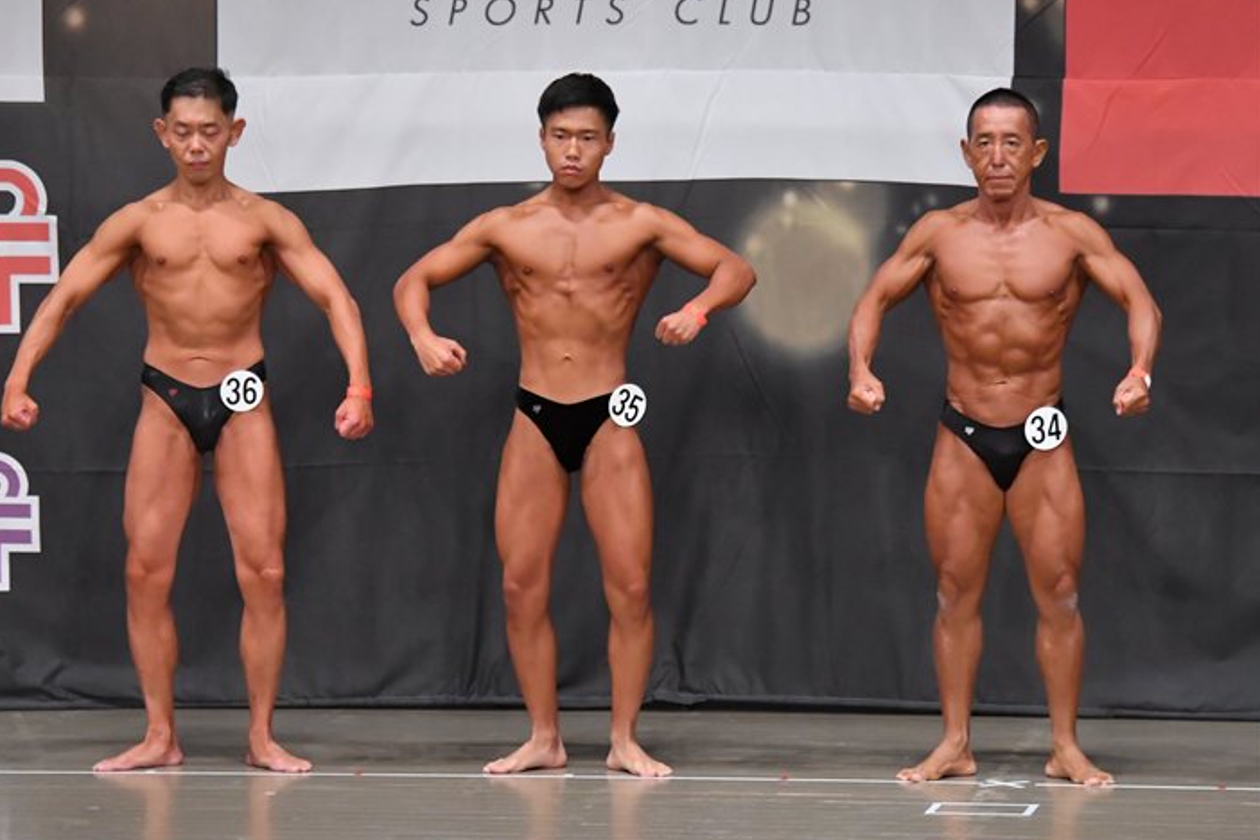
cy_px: 438
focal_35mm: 223
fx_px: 7804
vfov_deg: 6.2
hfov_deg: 9.2
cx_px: 572
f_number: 5.6
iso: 5000
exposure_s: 1/400
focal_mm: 135
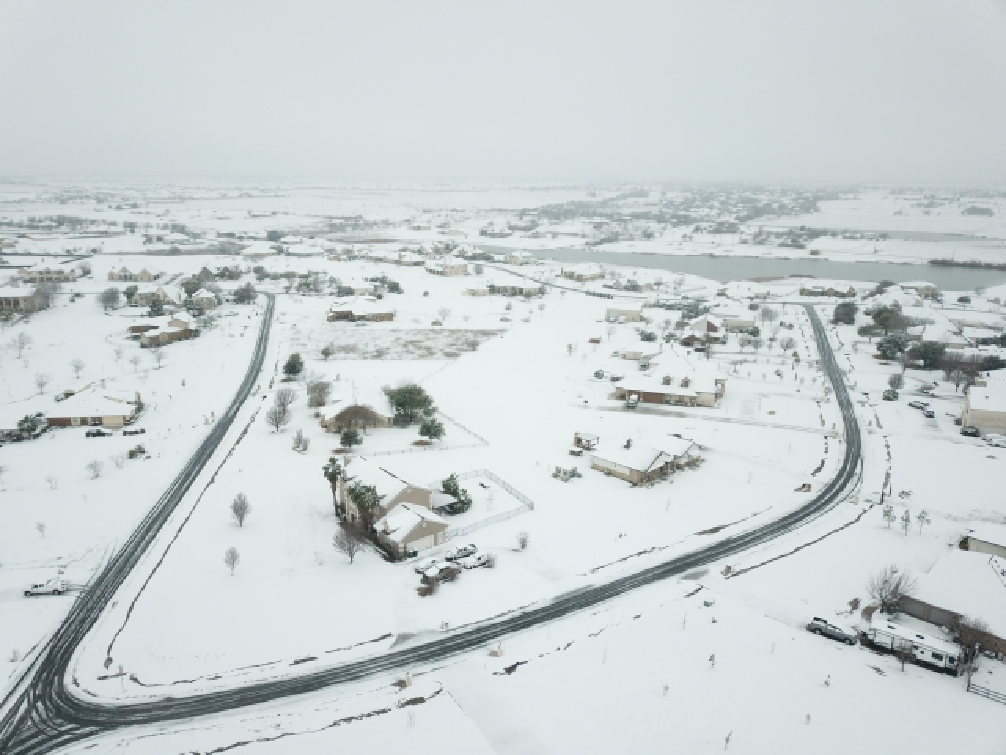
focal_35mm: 26
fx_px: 756
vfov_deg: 53.1
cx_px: 503
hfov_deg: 67.3
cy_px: 378
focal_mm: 4.73
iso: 100
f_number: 2.2
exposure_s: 1/40
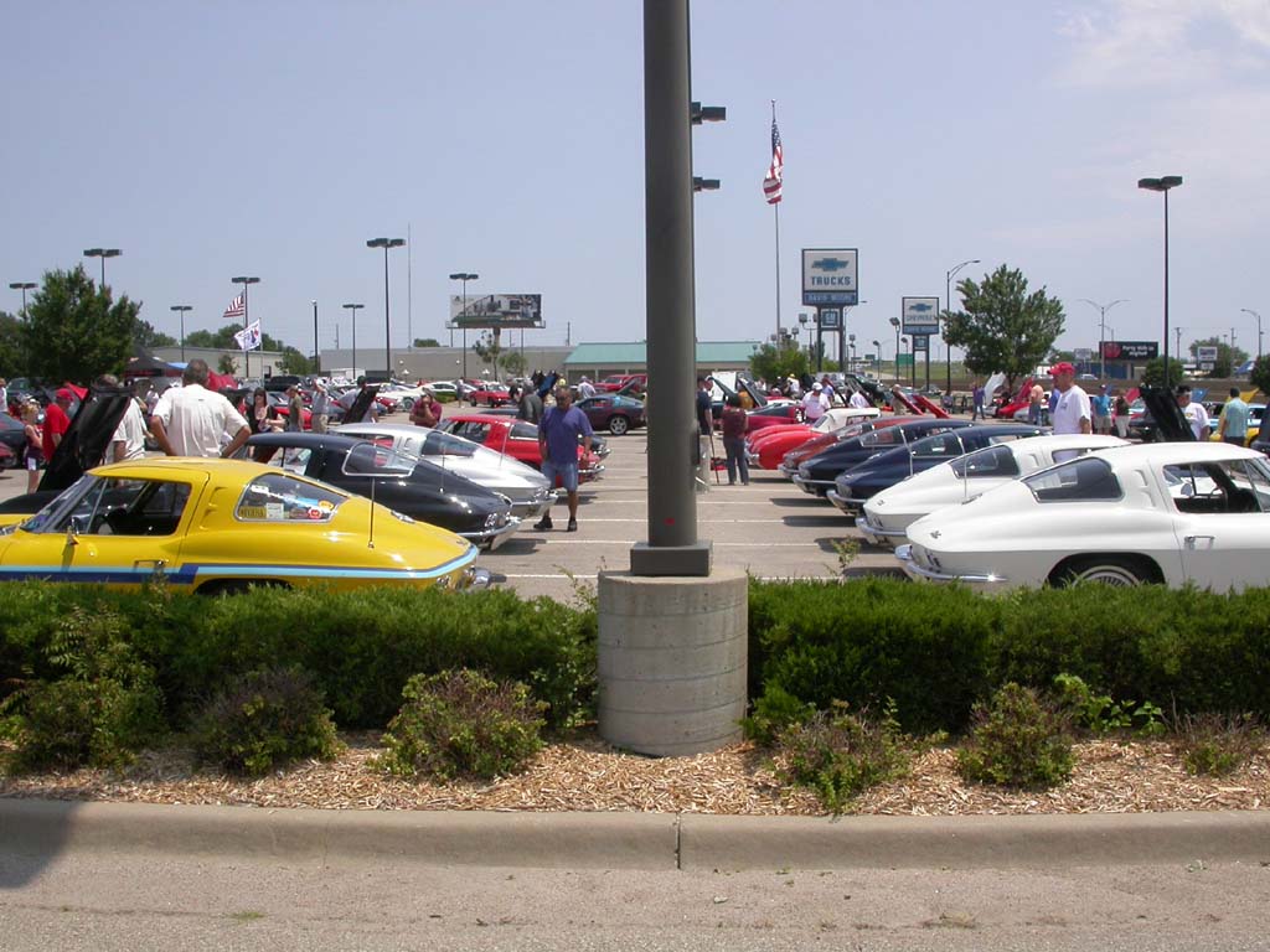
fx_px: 1394
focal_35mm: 38
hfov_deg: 49.0
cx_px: 635
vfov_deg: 37.7
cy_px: 476
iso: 100
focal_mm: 7.85
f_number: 7.5
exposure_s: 1/436
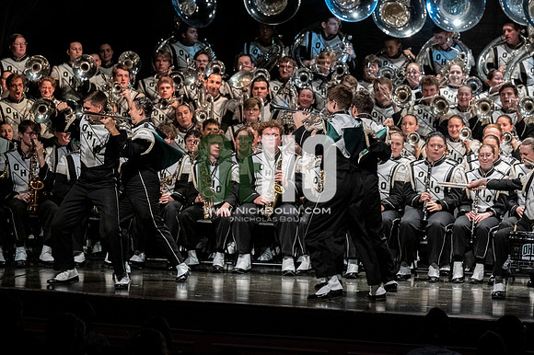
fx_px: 3113
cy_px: 178
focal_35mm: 210
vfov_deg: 6.5
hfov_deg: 9.8
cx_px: 267
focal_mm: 140
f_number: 4
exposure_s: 1/500
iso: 4000
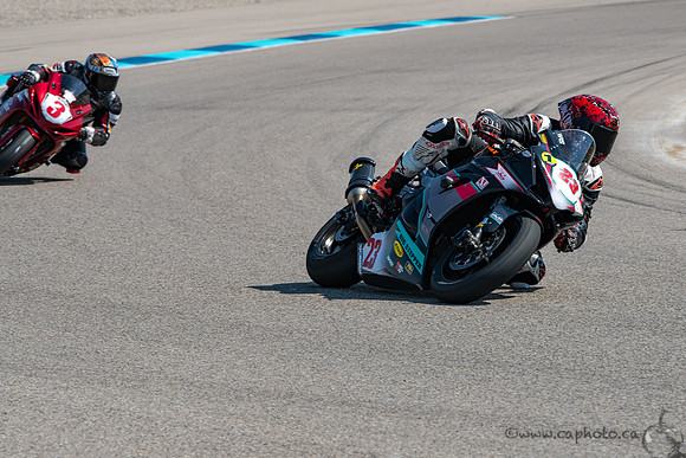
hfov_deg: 9.0
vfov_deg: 6.0
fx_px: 4354
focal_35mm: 228
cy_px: 229
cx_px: 392
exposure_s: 1/800
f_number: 9
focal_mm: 200
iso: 200
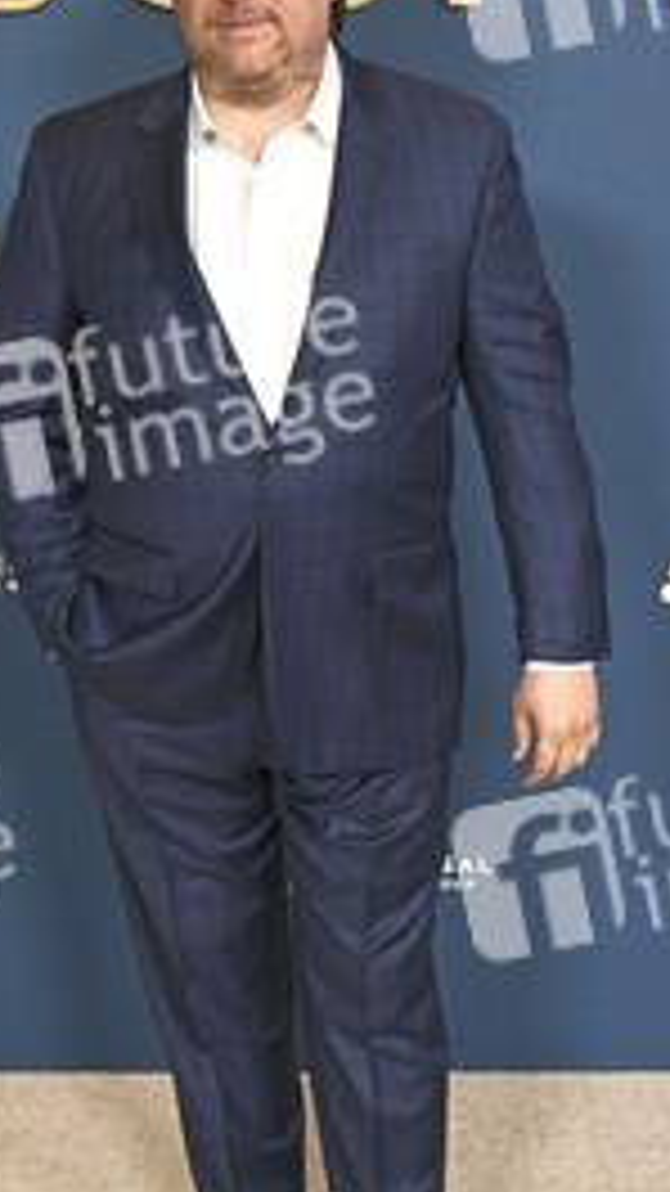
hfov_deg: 17.7
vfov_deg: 31.0
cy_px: 630
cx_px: 274
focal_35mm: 68
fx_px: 2148
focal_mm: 43
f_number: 5.6
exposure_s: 1/320
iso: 2000
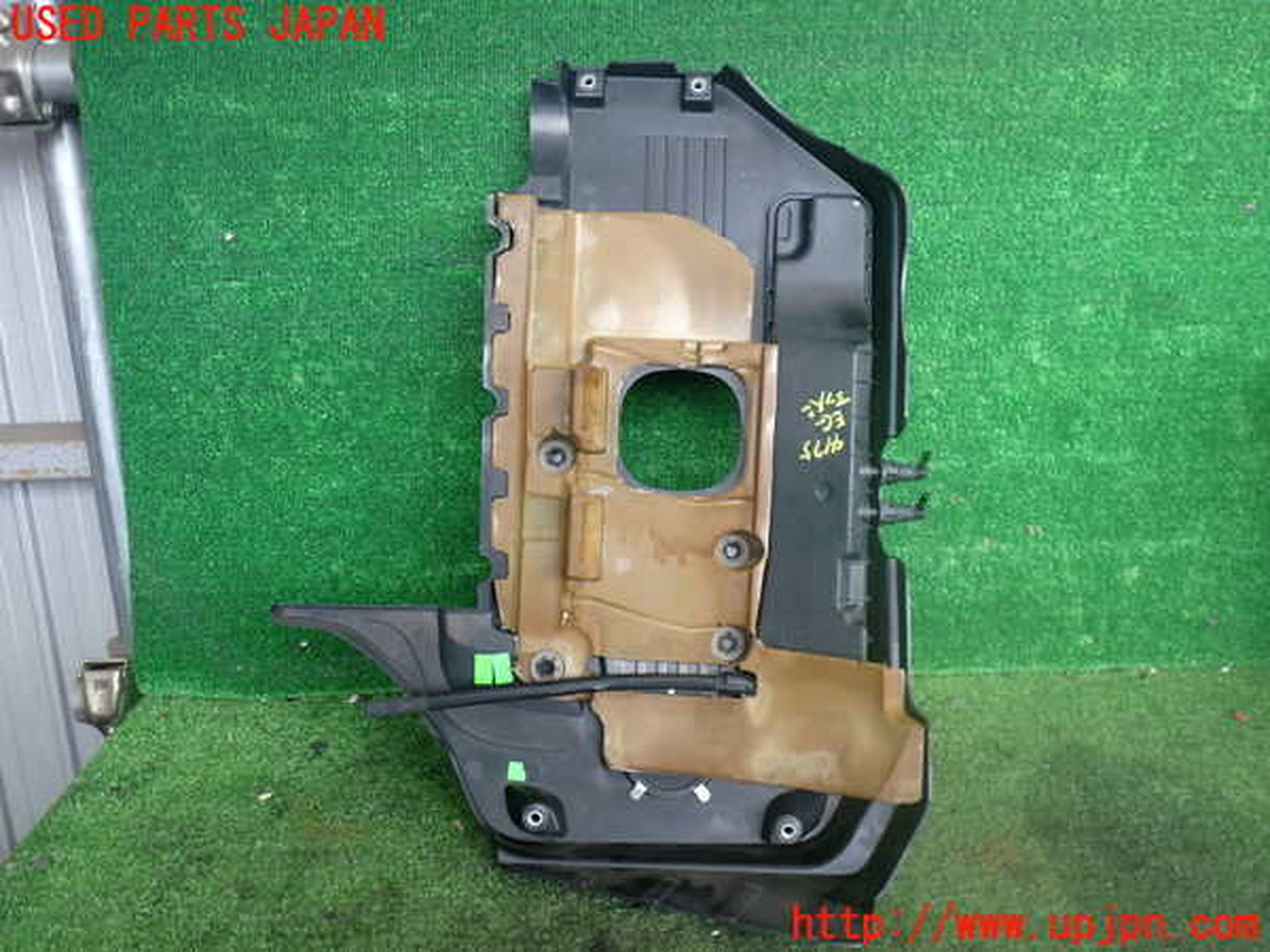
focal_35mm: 30
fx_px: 1101
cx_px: 635
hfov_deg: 60.0
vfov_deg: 46.8
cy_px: 476
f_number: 2.3
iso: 200
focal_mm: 5.4
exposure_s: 1/50
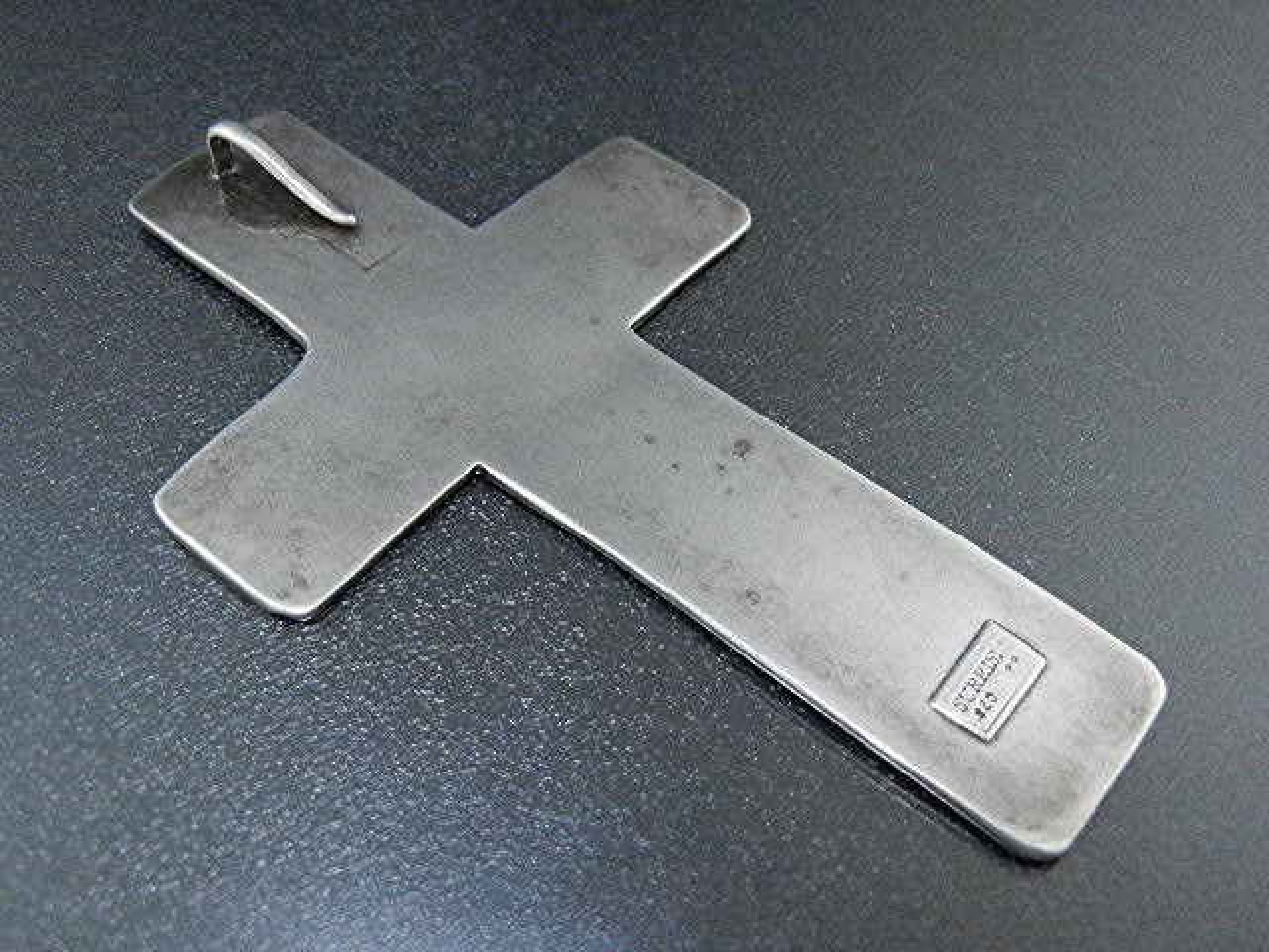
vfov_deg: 36.8
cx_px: 634
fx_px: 1430
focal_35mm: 39
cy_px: 476
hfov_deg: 47.9
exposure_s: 1/30
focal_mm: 7.1
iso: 800
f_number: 7.4
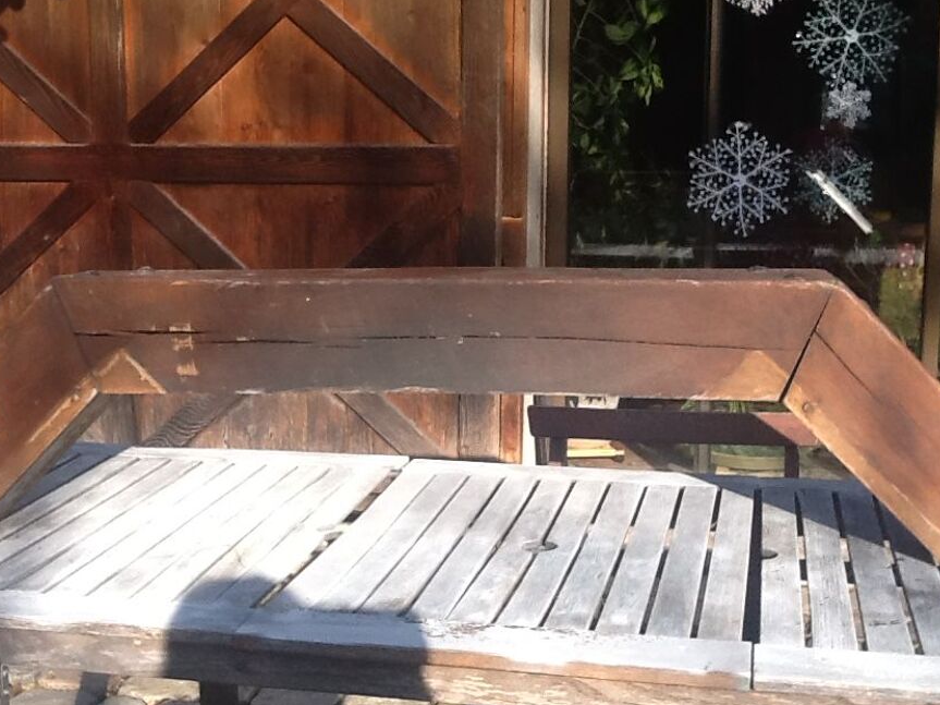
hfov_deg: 37.5
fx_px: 1385
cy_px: 352
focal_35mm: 51
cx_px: 466
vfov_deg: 28.6
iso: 40
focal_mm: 2.03
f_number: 2.4
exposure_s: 1/469
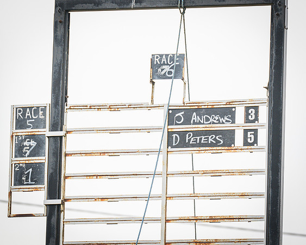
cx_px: 163
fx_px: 3060
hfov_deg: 5.7
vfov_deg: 4.6
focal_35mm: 338
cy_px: 122
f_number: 4
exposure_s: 1/2000
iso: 400
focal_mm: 200
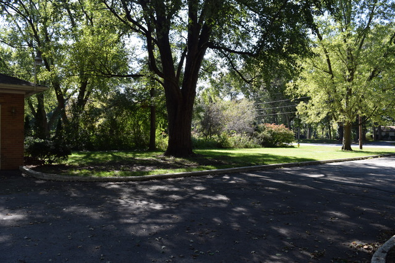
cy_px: 132
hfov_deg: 67.4
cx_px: 198
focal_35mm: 27
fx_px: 296
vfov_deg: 48.0
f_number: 8
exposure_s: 1/250
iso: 400
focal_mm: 18
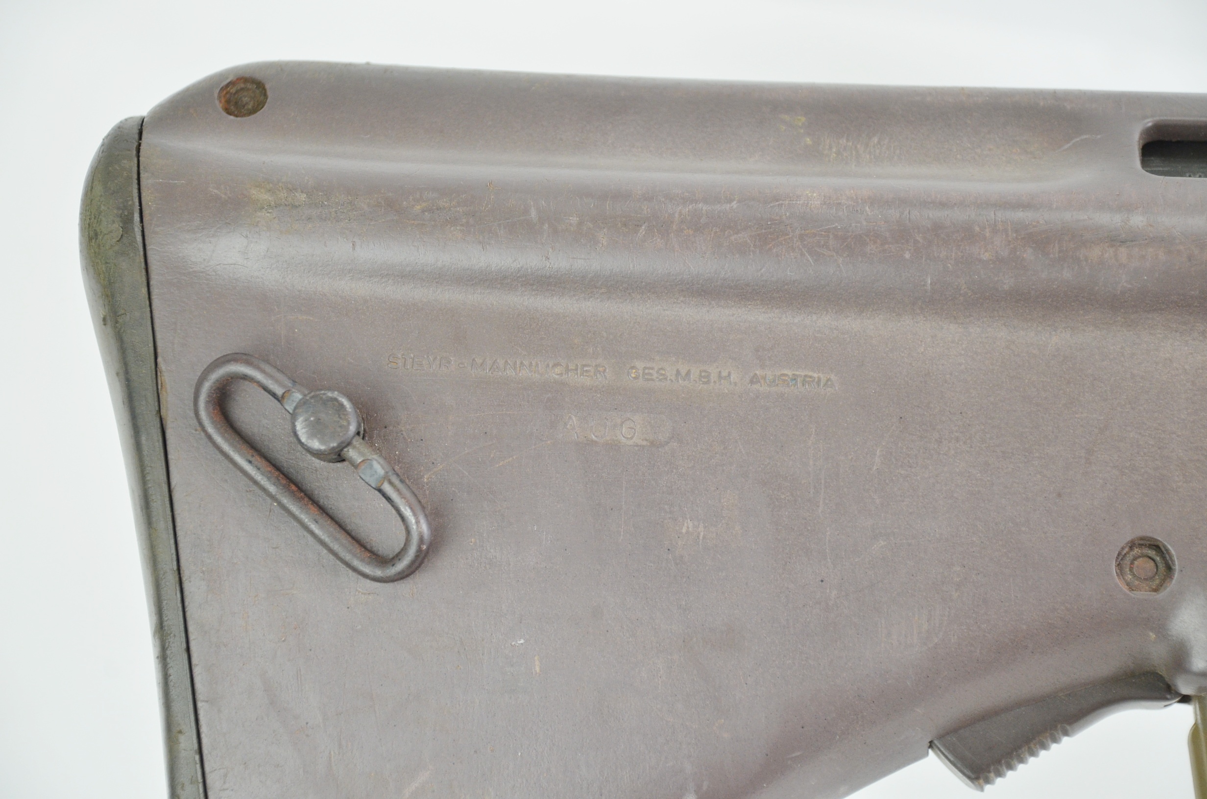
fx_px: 4015
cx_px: 604
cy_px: 400
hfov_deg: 17.1
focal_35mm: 120
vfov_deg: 11.4
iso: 900
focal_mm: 80
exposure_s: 1/125
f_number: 5.6
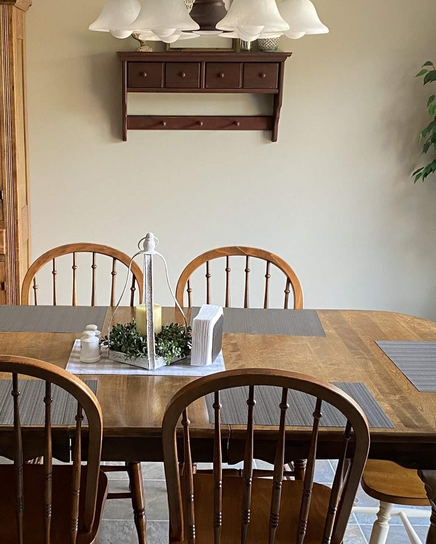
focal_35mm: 53
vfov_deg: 35.4
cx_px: 136
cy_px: 280
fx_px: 855
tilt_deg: -15.8
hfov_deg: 28.4
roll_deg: +0.1
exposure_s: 1/60
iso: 160
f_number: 1.8
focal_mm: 4.25
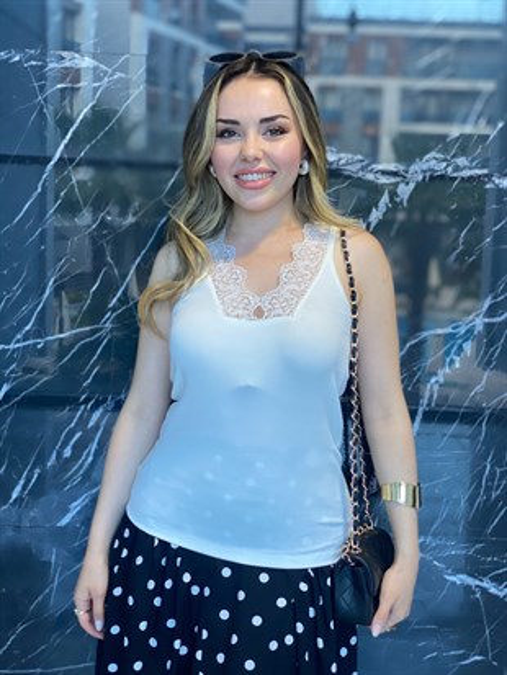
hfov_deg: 28.0
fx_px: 1015
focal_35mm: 52
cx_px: 254
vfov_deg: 36.8
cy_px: 338
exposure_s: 1/33
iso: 160
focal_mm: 6
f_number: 2
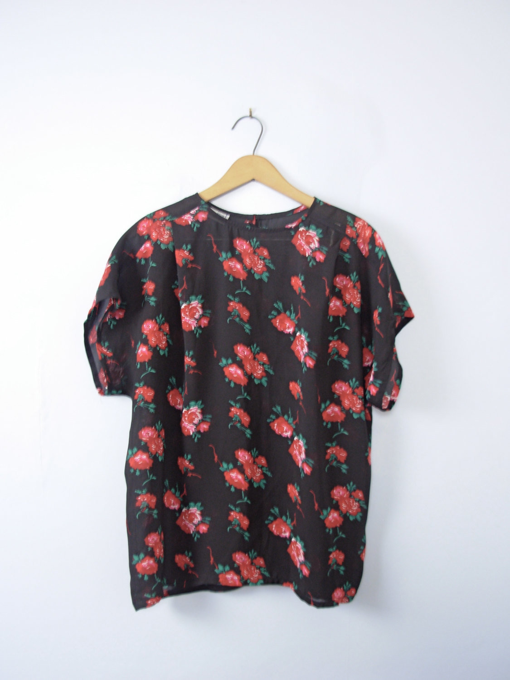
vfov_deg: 49.0
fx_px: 746
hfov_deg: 37.7
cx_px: 255
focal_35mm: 38
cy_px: 340
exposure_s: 1/8.7
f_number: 2.9
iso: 50
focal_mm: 6.3
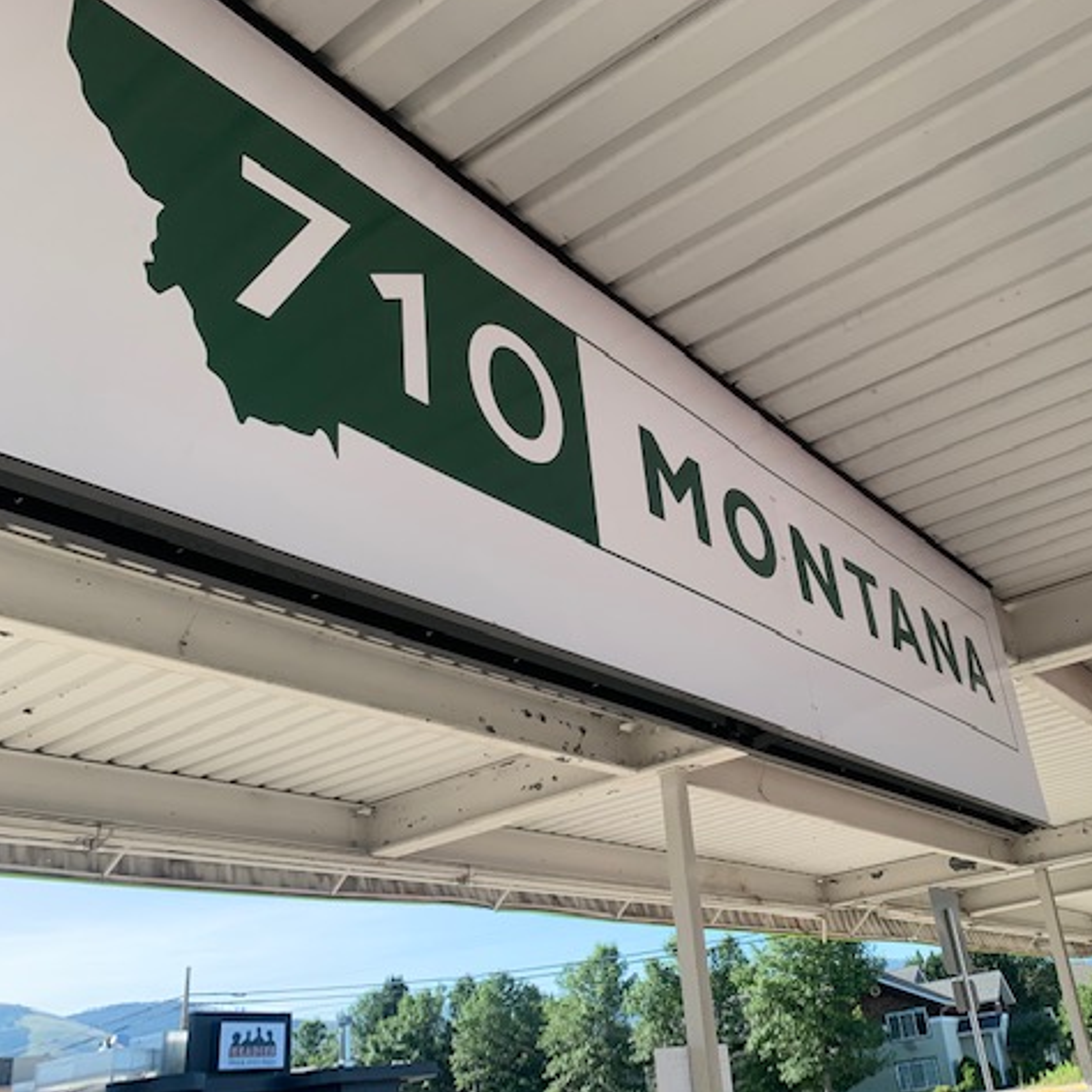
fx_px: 1106
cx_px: 714
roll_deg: +8.4
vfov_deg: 52.5
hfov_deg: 51.7
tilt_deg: +25.7
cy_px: 541
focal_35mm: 31
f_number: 1.8
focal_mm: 4.25
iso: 25
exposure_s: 1/492
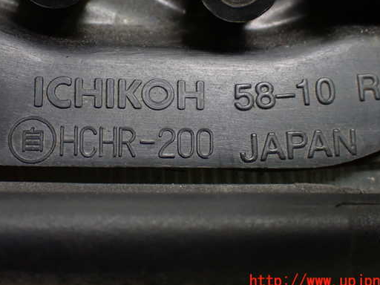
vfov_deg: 21.6
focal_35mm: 68
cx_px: 194
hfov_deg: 28.6
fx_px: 746
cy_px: 124
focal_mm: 10.35
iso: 800
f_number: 3.5
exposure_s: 1/160
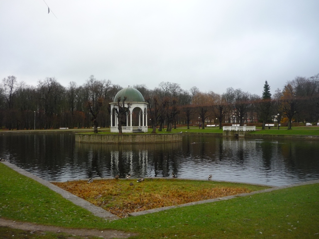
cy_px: 120
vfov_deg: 42.9
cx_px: 160
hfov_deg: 55.4
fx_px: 304
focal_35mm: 33
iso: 100
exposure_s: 1/160
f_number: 2.8
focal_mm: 5.5
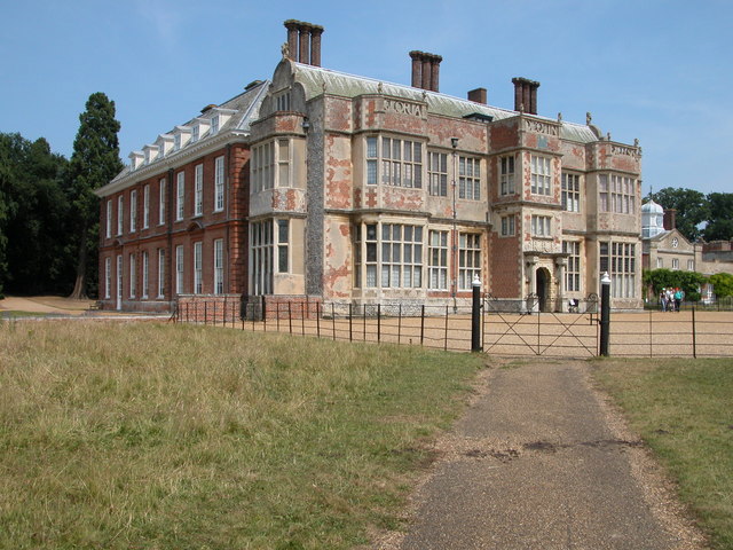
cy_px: 275
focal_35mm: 35
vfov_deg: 40.7
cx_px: 366
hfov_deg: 52.6
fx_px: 741
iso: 100
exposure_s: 1/327
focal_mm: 8.9
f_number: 7.1
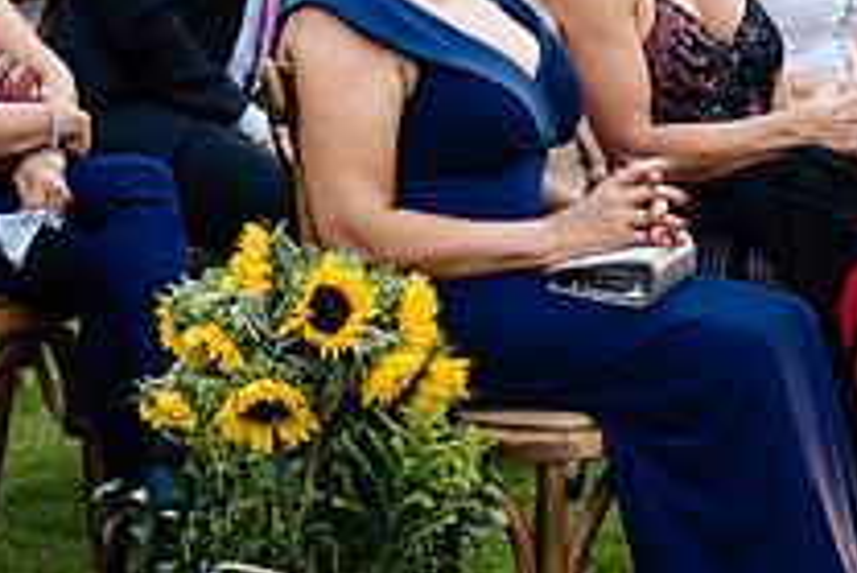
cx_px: 247
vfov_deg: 6.0
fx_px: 5431
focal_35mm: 228
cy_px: 182
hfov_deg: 9.0
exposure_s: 1/400
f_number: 4.5
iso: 800
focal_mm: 78
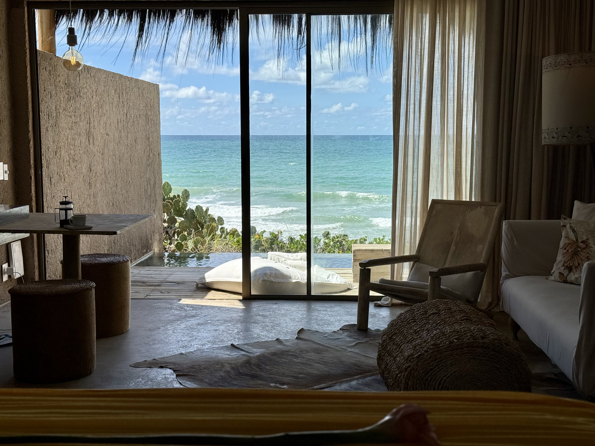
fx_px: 825
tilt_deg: -6.9
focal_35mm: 48
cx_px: 298
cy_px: 223
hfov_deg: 39.7
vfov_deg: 30.3
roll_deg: +0.7
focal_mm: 6.76
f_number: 1.78
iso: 64
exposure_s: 1/3096
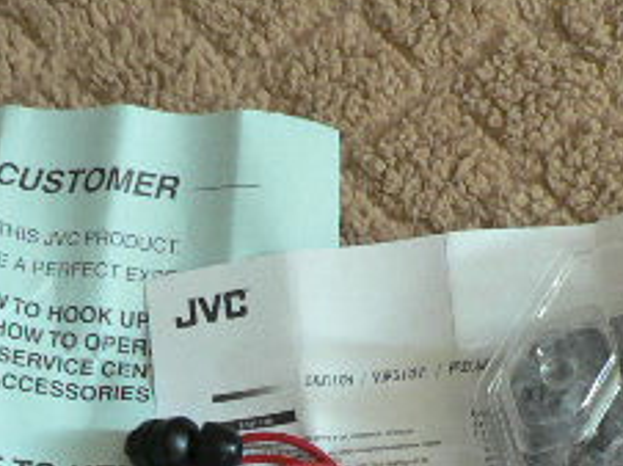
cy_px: 623
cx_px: 331
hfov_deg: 19.3
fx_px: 1834
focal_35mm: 102
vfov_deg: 13.9
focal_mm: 6
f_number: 2.8
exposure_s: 1/10
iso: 200
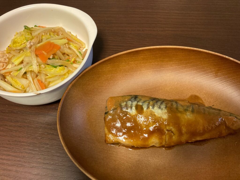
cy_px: 90
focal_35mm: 28
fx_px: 194
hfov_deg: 63.4
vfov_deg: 49.7
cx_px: 120
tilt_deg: -60.4
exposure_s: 1/50
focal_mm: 3.99
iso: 320
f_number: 1.8
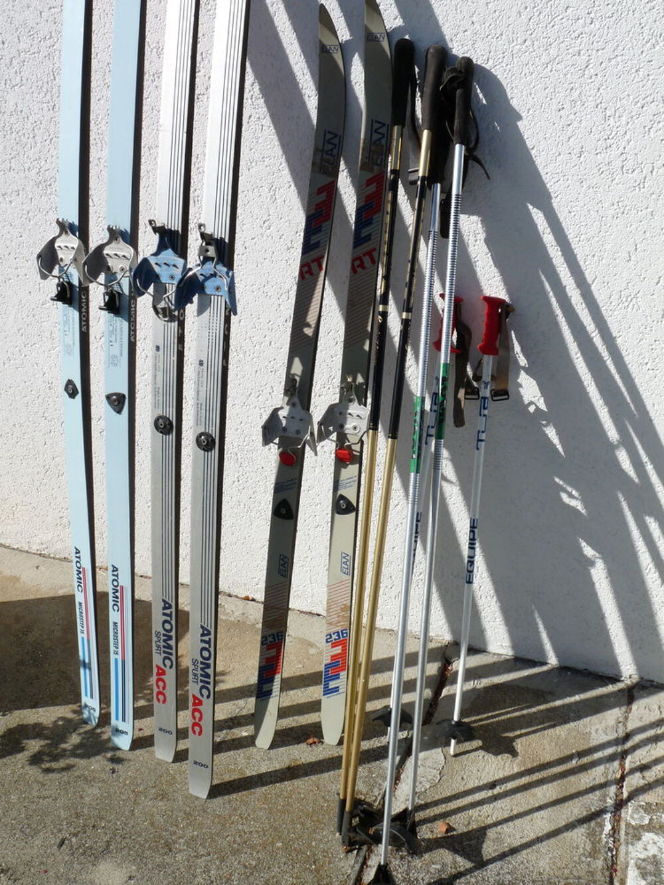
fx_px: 844
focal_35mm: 33
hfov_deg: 43.0
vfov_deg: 55.3
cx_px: 332
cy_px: 442
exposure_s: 1/400
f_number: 6.3
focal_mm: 5.9
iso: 100
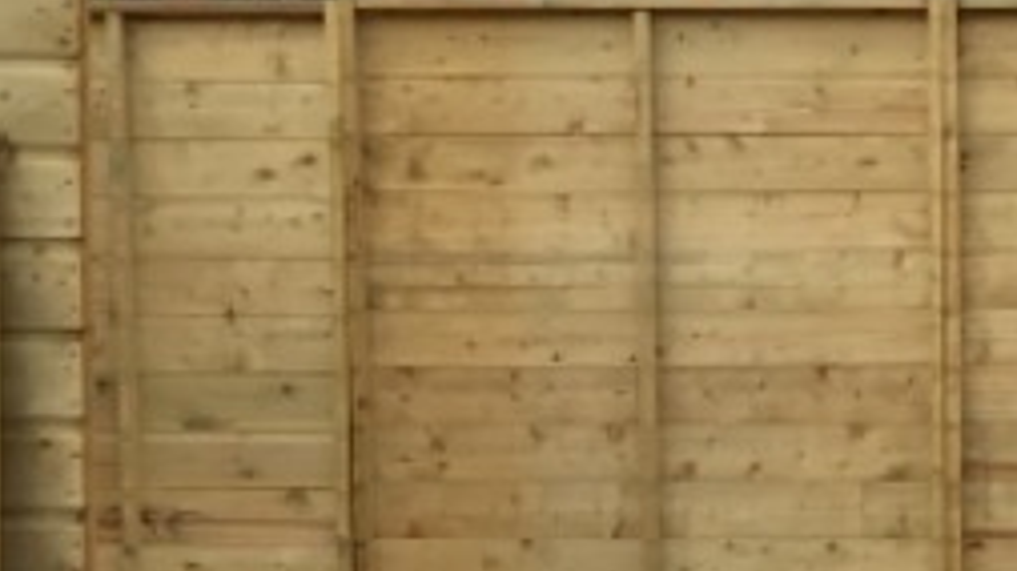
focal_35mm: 150
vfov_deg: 8.0
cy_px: 740
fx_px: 4043
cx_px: 1186
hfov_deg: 14.0
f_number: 2.2
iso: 25
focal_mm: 4.15
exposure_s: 1/801
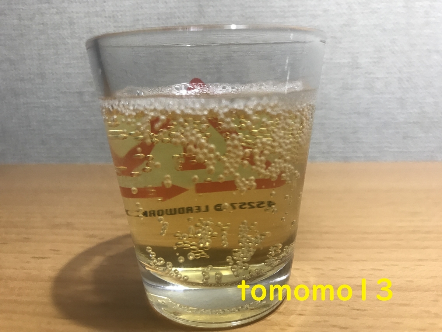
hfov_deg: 63.4
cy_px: 166
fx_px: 358
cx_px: 221
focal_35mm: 28
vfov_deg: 49.7
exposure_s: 1/20
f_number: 1.8
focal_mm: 3.99
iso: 40
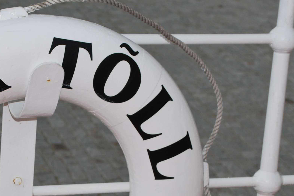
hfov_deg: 13.9
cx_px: 46
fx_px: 1201
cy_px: 196
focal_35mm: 147
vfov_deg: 9.3
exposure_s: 1/200
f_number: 7.1
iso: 100
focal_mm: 40
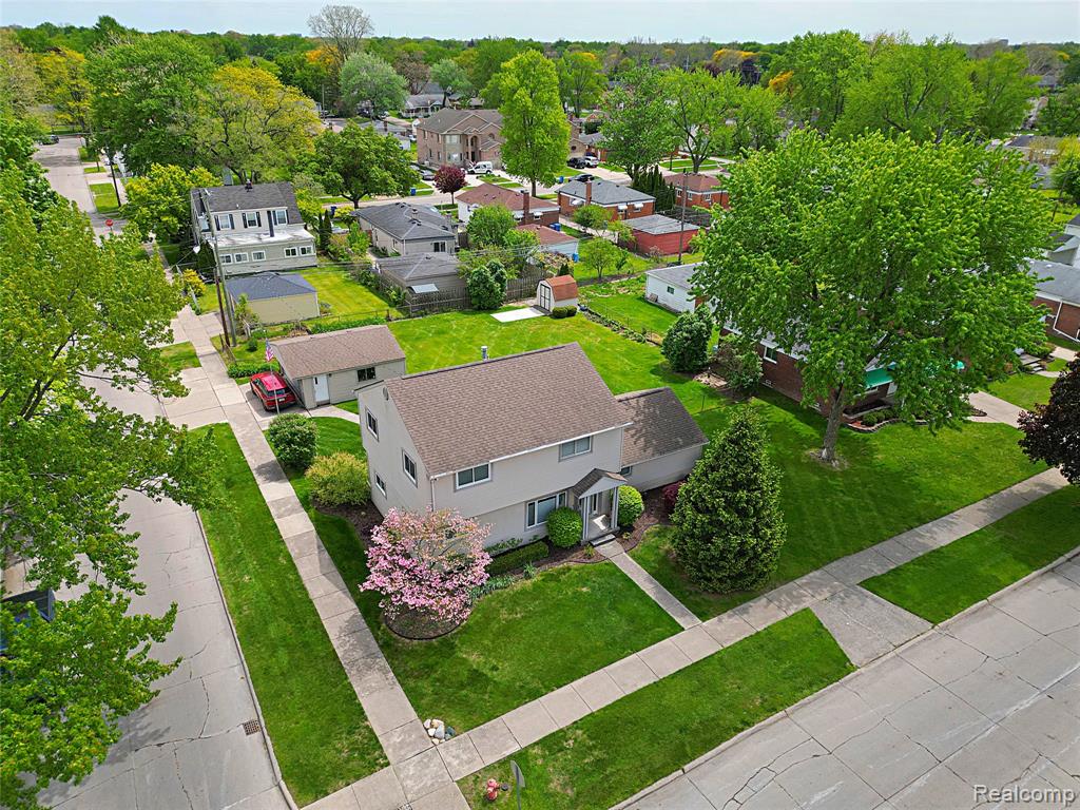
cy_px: 405
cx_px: 540
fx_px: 749
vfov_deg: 56.8
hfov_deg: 71.6
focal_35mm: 24
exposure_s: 1/2500
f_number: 1.7
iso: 140
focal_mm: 6.7
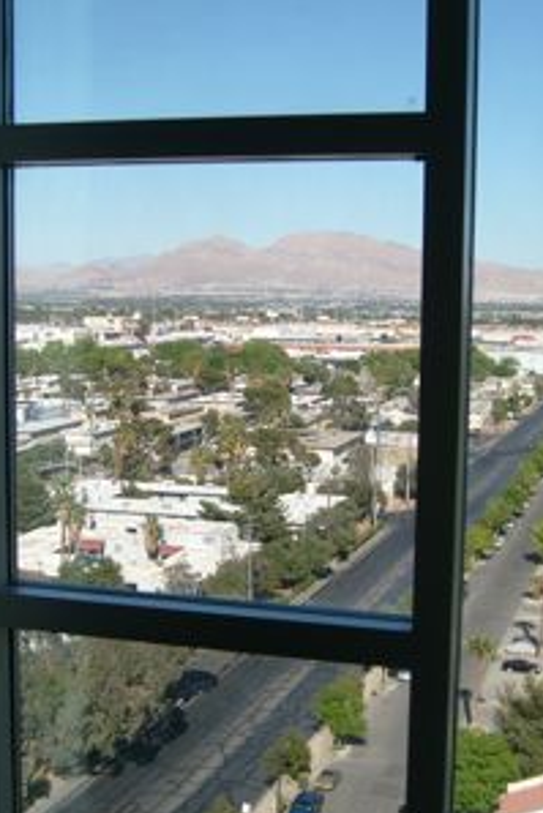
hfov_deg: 24.6
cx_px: 248
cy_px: 456
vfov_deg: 36.2
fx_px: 1243
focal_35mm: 55
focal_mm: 5.8
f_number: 2.8
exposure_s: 1/350
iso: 80
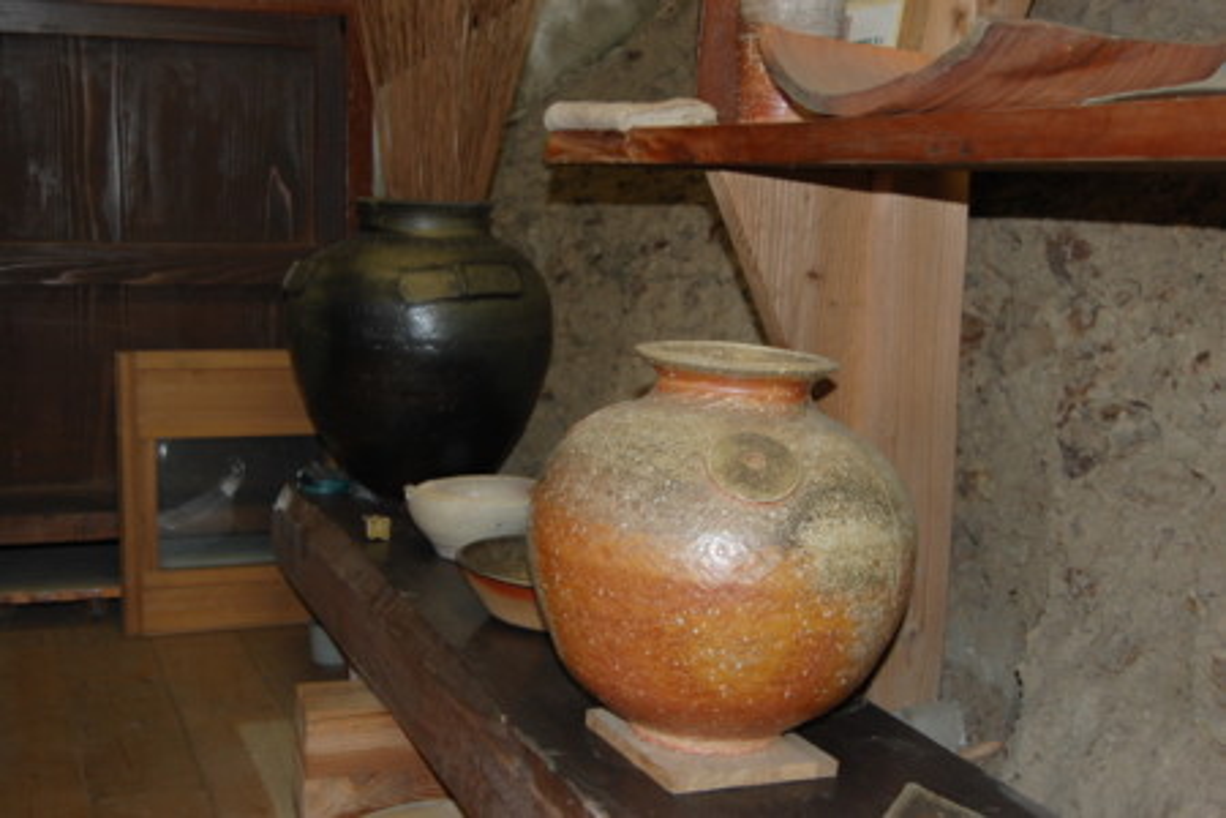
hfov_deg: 43.6
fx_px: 1532
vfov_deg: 29.9
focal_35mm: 45
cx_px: 613
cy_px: 409
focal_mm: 30
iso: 400
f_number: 4.2
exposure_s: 1/60
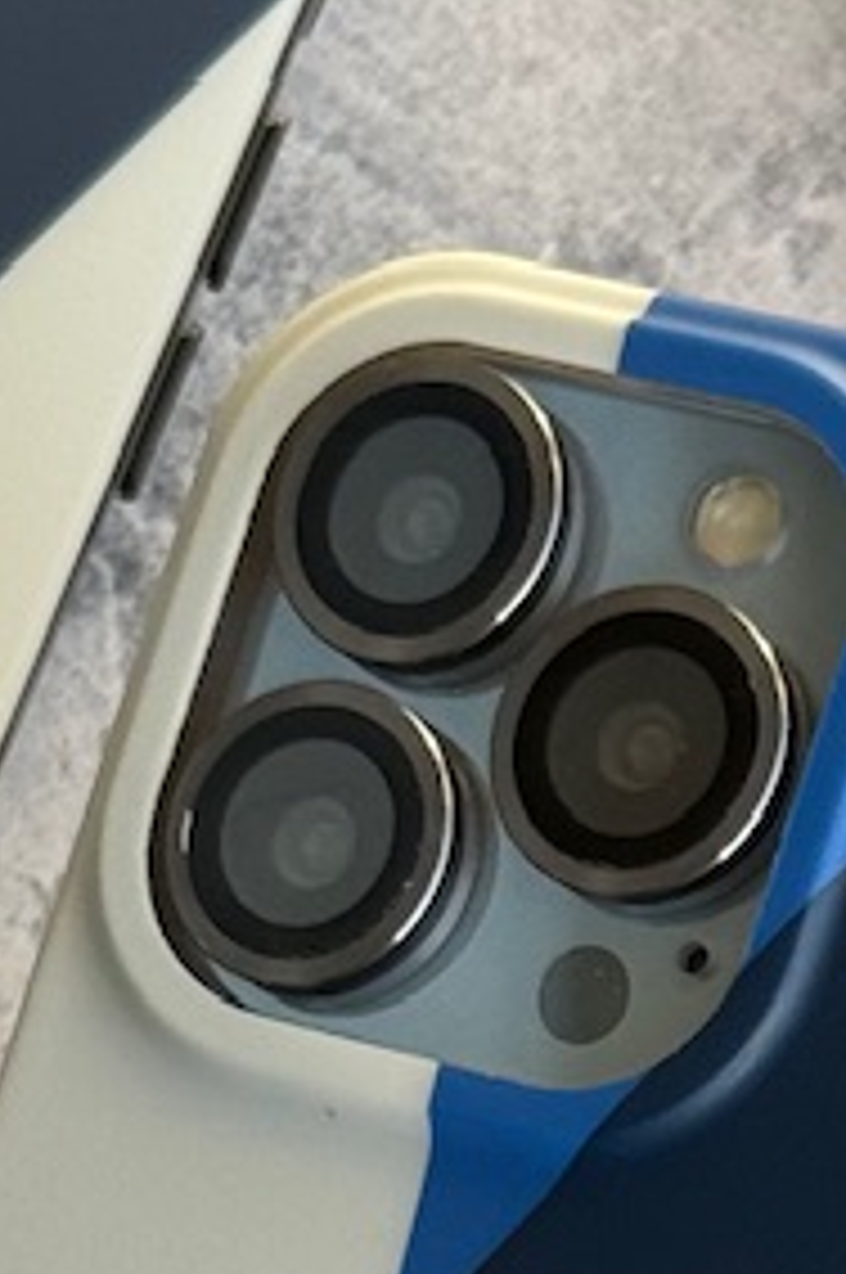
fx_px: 7985
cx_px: 562
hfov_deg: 6.1
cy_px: 1702
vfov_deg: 9.0
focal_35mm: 226
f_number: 1.78
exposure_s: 1/422
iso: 64
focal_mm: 6.76
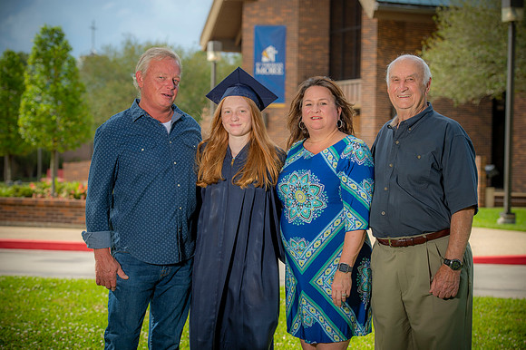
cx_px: 263
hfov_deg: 22.2
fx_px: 1343
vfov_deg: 14.8
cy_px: 175
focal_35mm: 92
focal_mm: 92
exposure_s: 1/250
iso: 80
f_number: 5.6
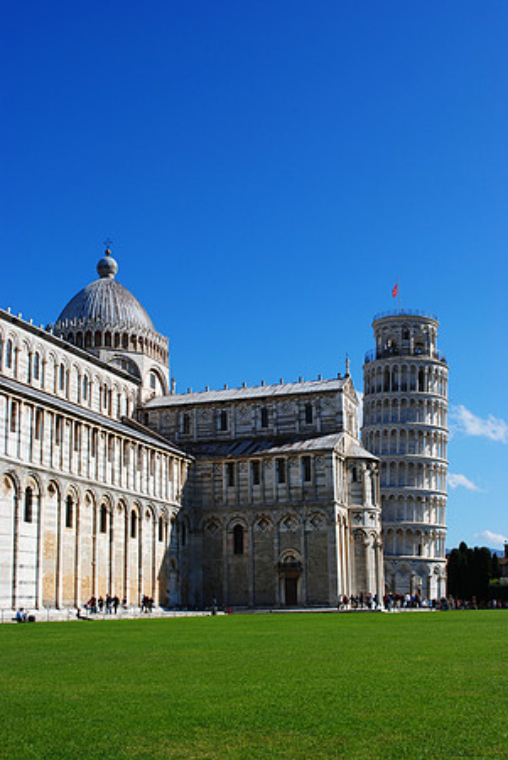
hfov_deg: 29.9
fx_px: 950
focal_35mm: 45
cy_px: 380
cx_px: 254
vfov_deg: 43.6
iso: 125
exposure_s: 1/250
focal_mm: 30
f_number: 10
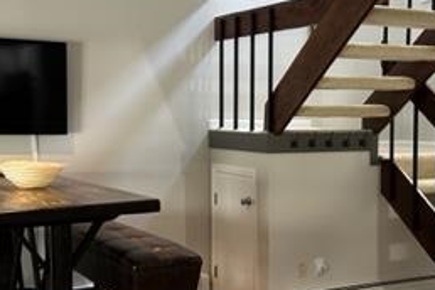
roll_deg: -0.4
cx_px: 266
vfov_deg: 21.9
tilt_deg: -4.5
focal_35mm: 62
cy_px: 172
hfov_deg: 32.3
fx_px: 749
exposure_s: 1/60
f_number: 1.78
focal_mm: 6.86
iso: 200
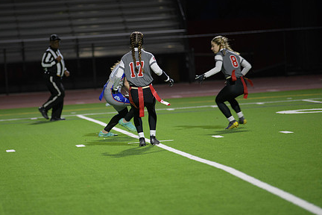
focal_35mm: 255
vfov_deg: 5.4
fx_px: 2281
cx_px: 119
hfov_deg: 8.1
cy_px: 94
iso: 1000
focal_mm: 190
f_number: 2.8
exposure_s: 1/200
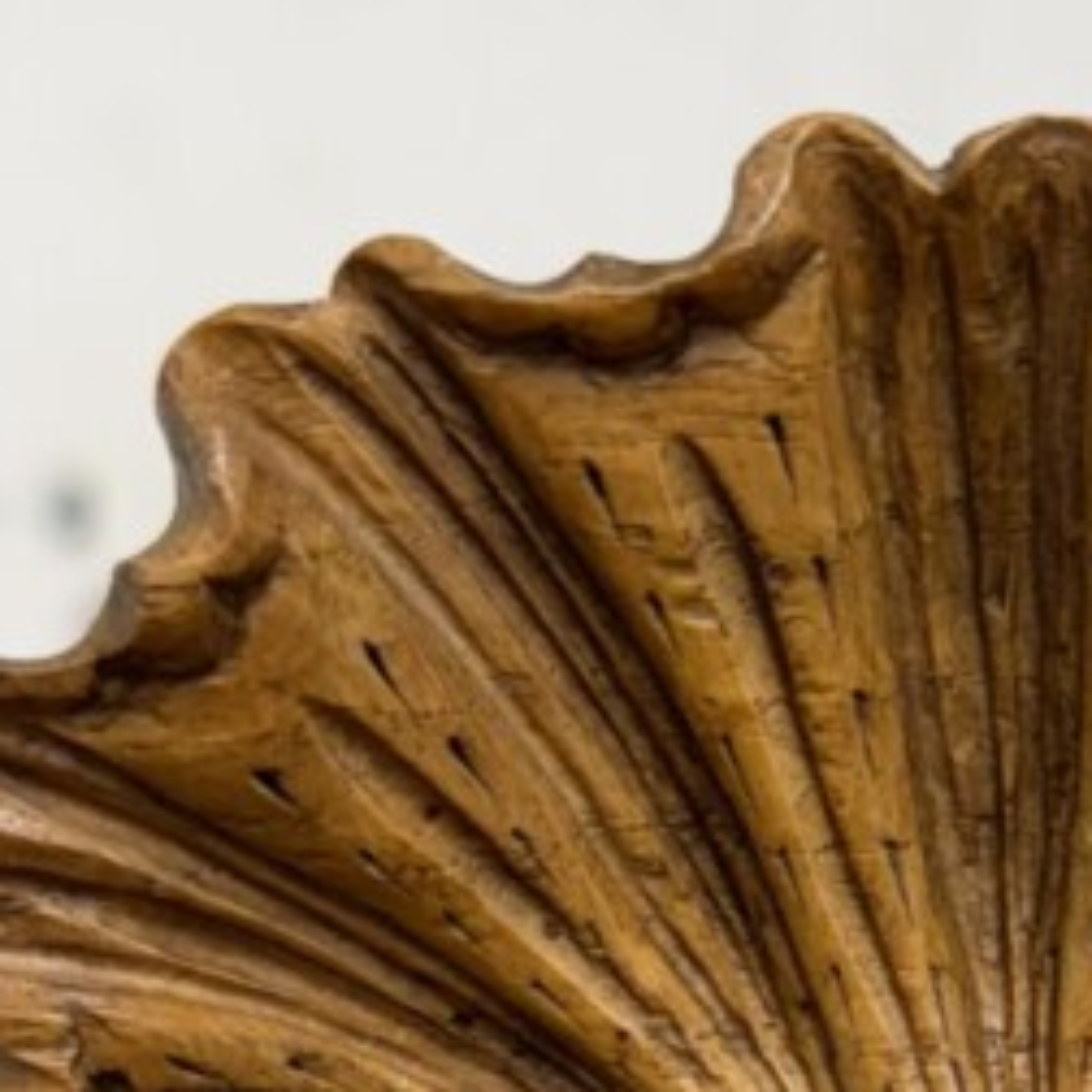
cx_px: 1213
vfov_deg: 16.3
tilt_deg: +15.7
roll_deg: +0.1
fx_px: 3605
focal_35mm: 101
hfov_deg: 16.7
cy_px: 1421
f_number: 1.78
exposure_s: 1/50
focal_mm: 6.76
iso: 100
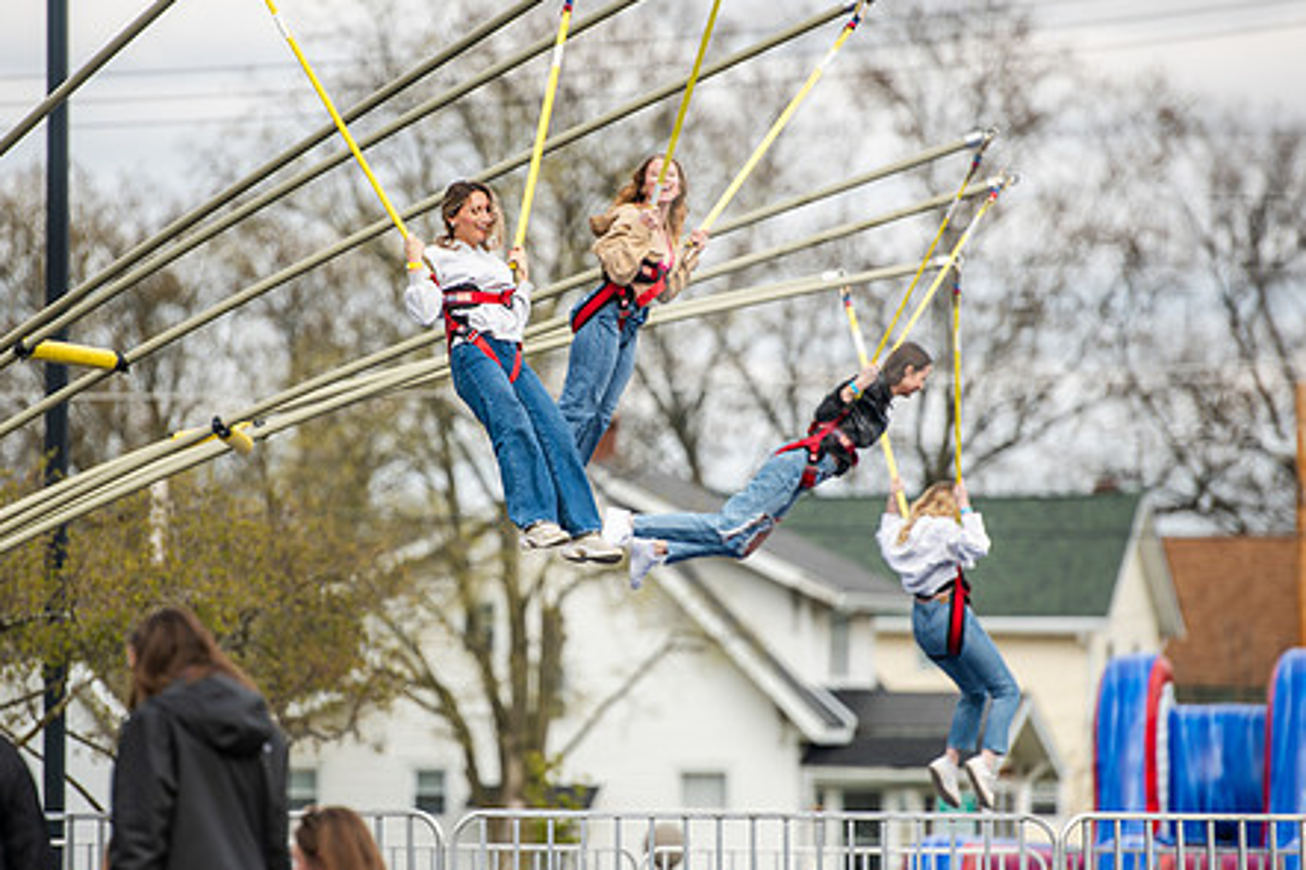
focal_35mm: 262
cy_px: 494
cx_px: 569
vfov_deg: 5.2
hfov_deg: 7.9
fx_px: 9501
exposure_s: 1/800
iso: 100
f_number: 3.2
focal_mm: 200
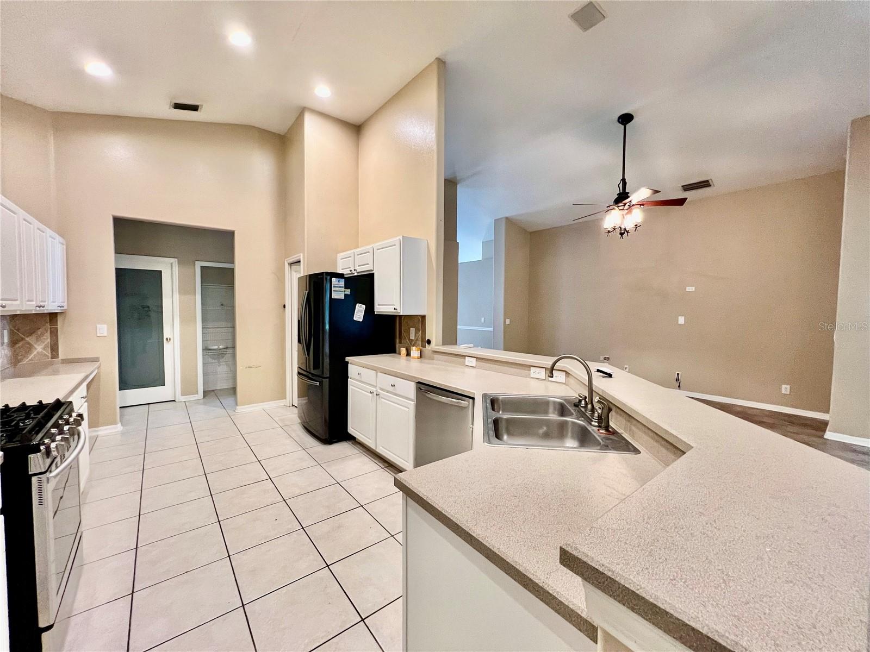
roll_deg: -0.2
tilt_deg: -3.0
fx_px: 327
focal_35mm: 13
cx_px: 435
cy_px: 326
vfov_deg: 89.9
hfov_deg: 106.2
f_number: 1.8
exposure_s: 1/60
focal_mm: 1.57
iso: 400
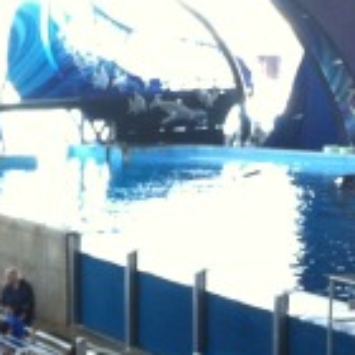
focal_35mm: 141
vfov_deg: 12.4
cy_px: 216
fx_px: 1636
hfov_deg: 11.0
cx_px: -403
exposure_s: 1/20
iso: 100
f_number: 2.8
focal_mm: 3.85
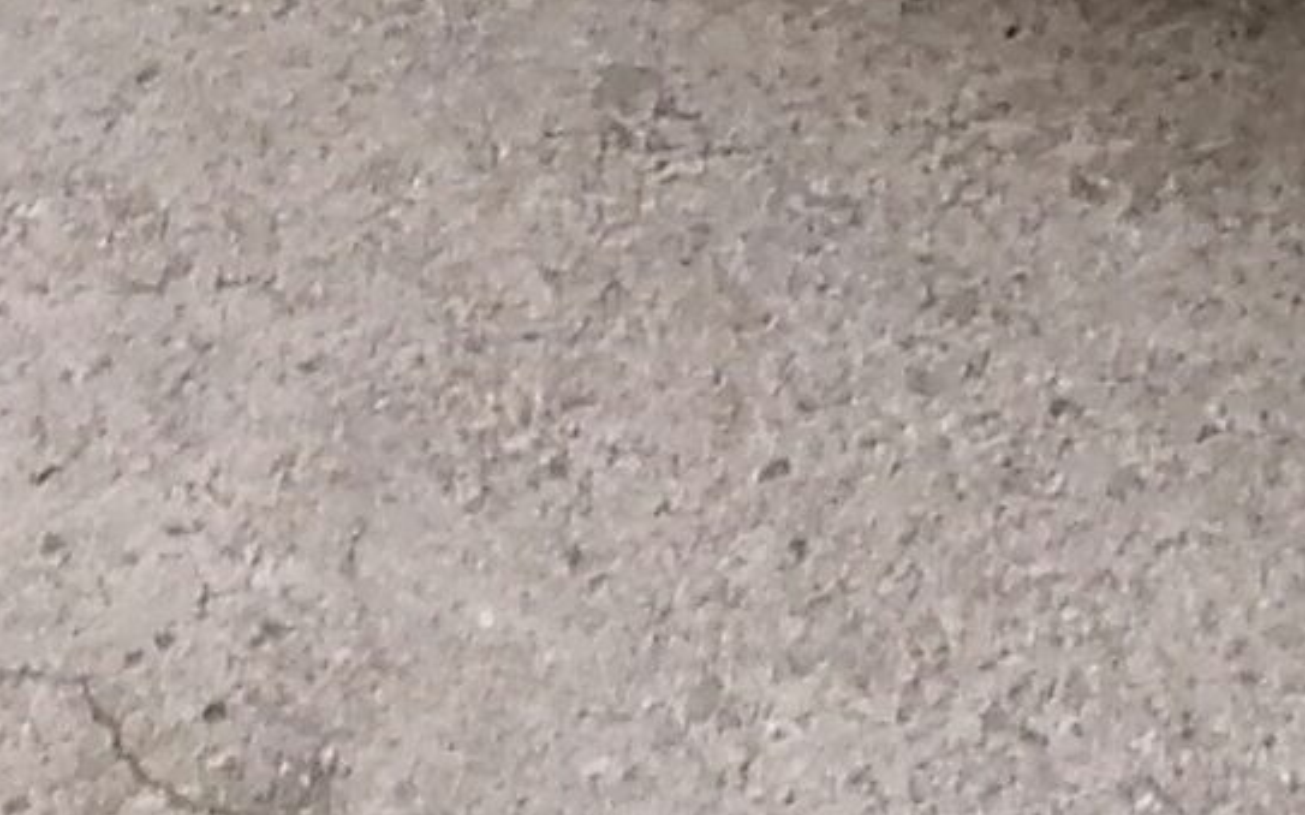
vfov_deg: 5.9
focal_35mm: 211
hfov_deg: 9.9
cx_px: 1324
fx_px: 7502
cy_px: -1440
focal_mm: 4.75
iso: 200
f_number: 1.8
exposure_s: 1/33.3
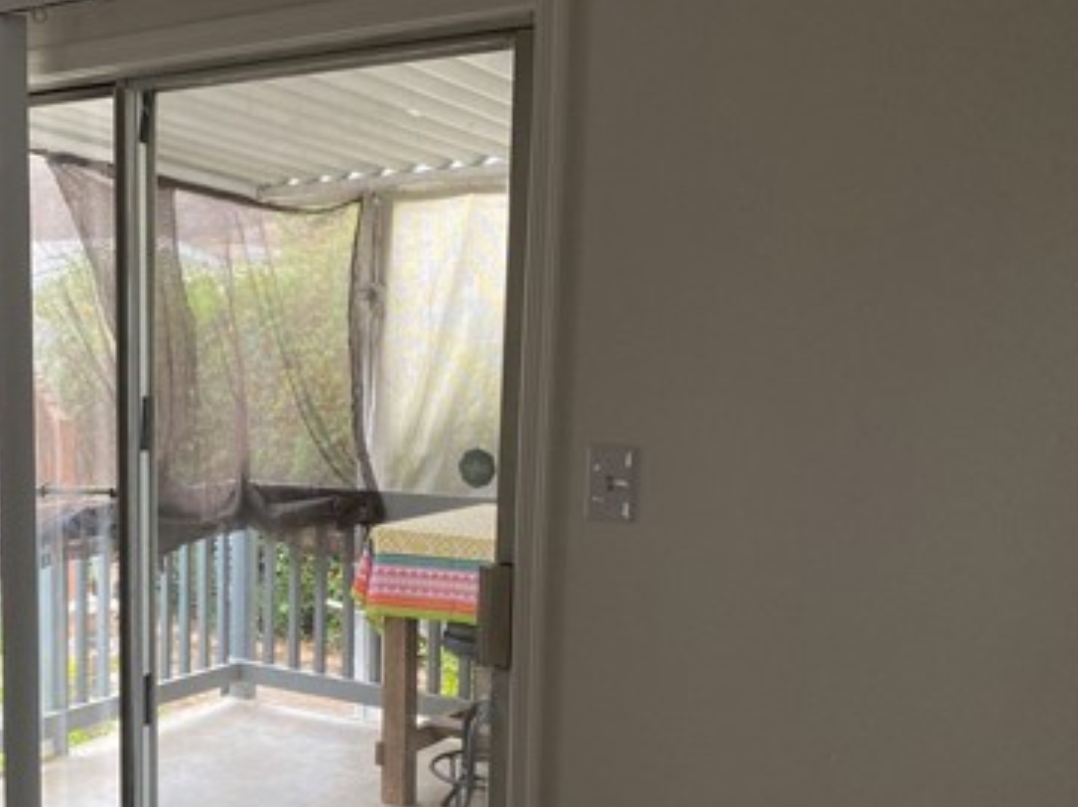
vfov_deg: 31.2
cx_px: 140
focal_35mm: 46
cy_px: 545
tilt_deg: -9.8
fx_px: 1432
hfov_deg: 38.8
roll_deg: -0.3
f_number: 1.8
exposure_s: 1/116
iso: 125
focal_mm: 4.25
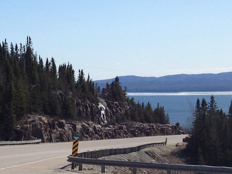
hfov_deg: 14.5
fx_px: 851
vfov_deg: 11.6
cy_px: 135
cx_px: -119
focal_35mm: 127
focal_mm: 4.28
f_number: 2.4
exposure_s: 1/2907
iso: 50
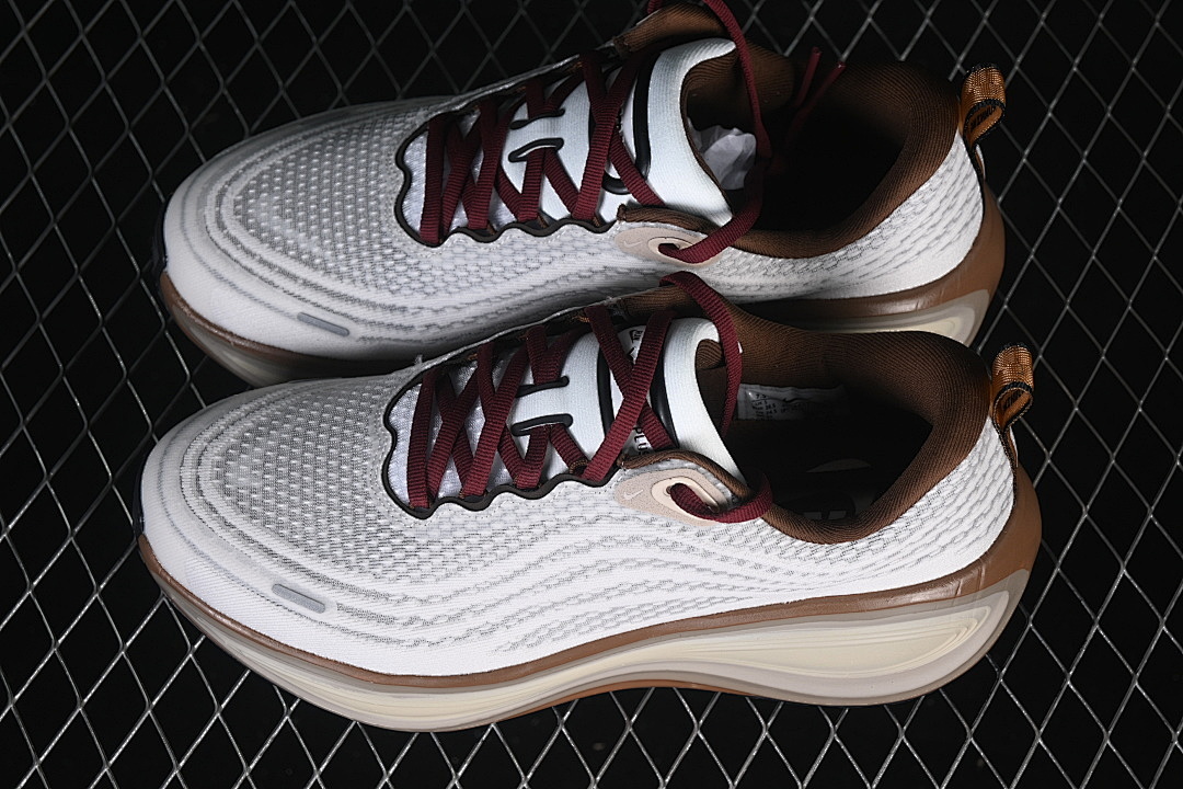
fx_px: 2464
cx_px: 592
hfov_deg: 27.0
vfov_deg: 18.2
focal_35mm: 75
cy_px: 394
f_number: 7.1
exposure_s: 1/80
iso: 160
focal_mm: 50
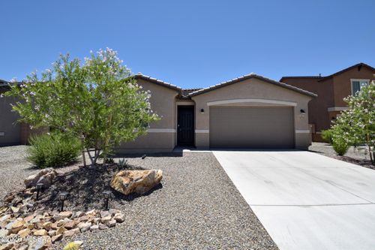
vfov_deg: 77.3
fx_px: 156
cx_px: 188
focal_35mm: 15
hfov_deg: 100.4
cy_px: 125
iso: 400
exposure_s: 1/800
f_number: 9
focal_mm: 10
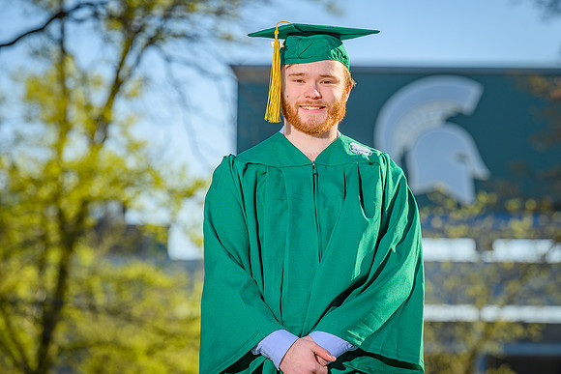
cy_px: 171
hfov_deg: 10.9
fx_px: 2939
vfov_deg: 7.3
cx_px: 309
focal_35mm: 189
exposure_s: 1/500
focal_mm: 170
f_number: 5.6
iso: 100
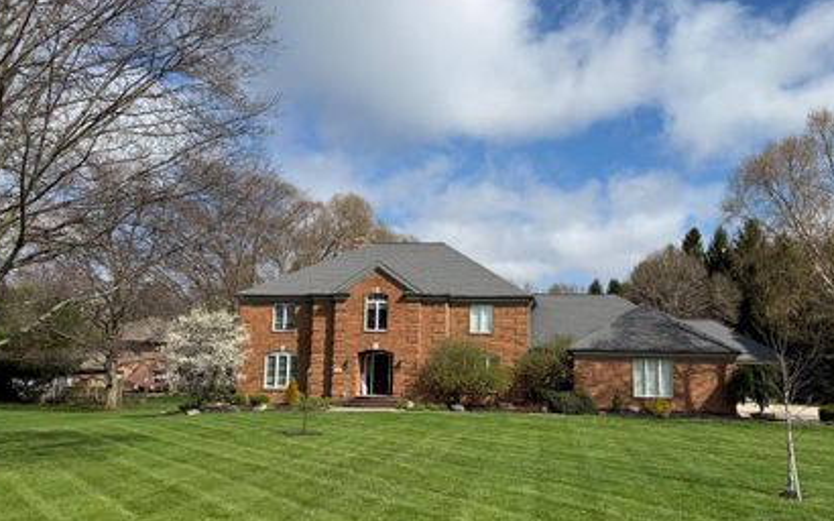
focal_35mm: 31
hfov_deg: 60.9
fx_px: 704
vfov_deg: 40.5
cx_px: 482
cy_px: 290
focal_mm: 6.76
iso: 80
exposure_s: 1/5714
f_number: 1.78
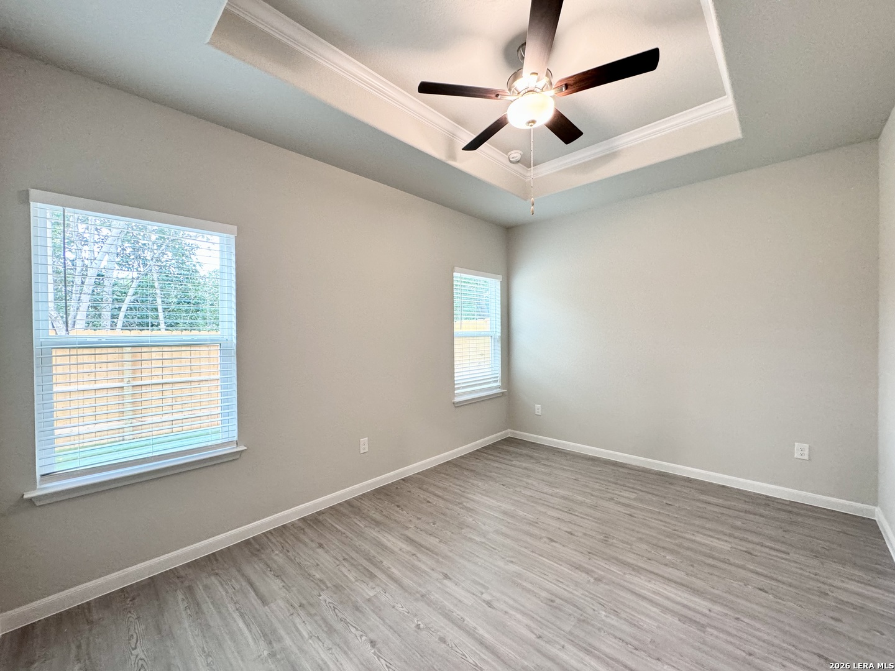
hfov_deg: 102.1
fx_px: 362
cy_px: 336
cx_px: 448
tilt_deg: -1.3
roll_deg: +0.3
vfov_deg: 85.7
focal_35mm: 14
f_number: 2.2
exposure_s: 1/60
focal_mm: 2.22
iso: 250
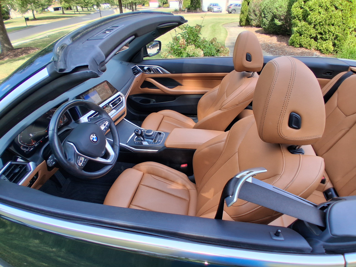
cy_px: 134
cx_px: 178
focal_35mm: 17
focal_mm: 1.4
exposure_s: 1/250
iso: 50
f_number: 2.2
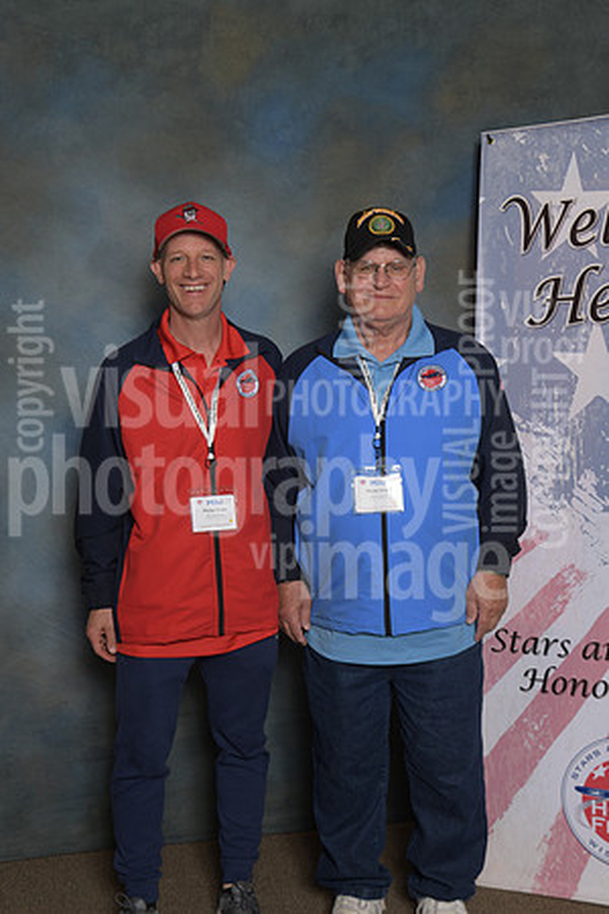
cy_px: 457
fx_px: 1269
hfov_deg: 27.0
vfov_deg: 39.6
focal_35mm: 50
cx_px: 304
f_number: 10
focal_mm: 50
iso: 640
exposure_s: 1/160
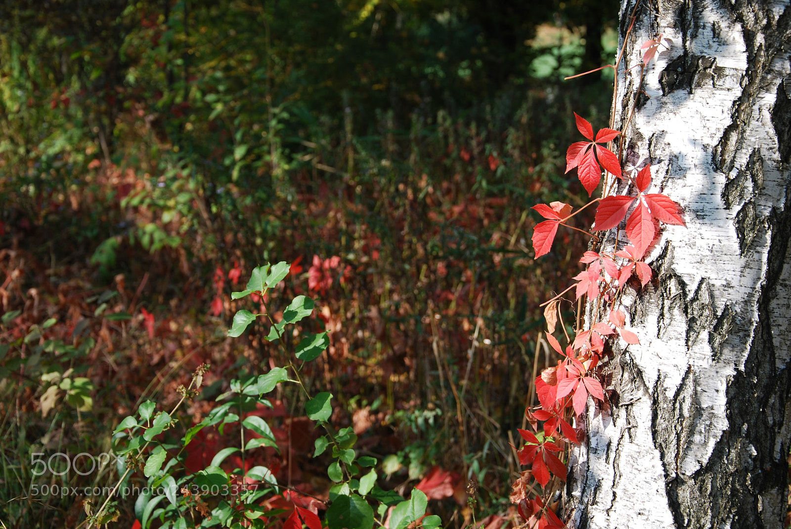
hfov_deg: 28.0
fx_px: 1584
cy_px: 264
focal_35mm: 72
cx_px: 396
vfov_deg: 19.0
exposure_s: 1/125
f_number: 5.6
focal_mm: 48
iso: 100
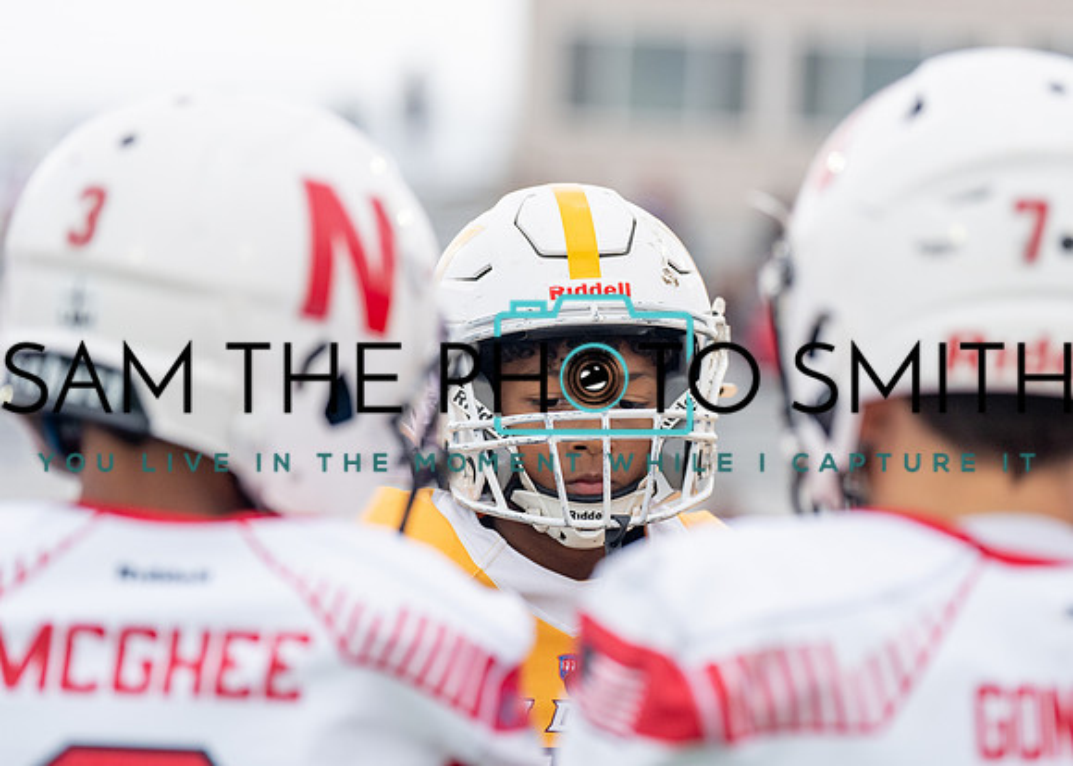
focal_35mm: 177
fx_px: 5382
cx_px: 655
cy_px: 416
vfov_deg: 8.1
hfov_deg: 11.4
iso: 500
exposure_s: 1/2000
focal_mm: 131
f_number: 2.8
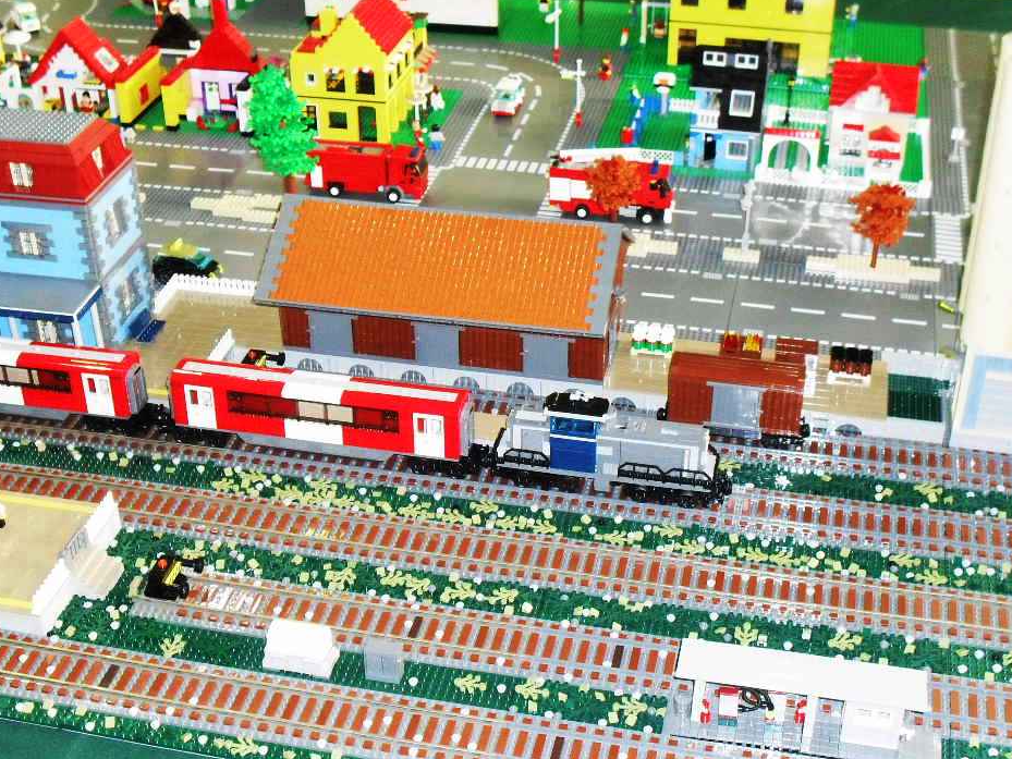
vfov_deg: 27.0
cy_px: 394
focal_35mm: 54
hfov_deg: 35.5
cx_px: 515
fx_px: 1579
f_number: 3.9
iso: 240
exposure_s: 1/45
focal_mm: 8.7
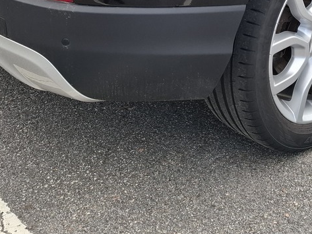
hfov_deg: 27.3
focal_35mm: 70
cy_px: -100
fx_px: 631
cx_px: 240
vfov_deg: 18.9
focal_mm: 5.54
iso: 50
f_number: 1.8
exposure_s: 1/408
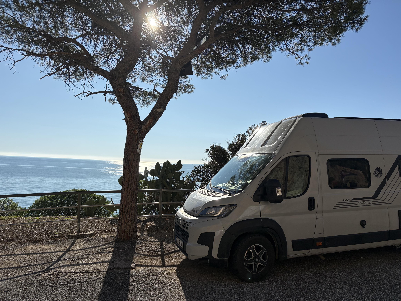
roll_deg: -1.8
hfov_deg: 67.3
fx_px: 301
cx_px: 200
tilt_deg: +2.4
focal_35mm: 26
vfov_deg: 53.1
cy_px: 150
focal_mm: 5.96
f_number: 1.6
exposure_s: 1/7813
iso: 50
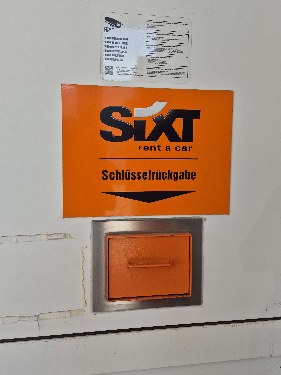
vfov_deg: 67.1
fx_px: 281
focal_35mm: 26
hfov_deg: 53.1
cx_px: 142
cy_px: 167
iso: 25
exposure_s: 1/238
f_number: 1.8
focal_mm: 5.4
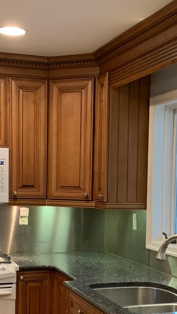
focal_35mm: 64
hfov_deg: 18.8
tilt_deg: -4.5
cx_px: 95
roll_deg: -1.4
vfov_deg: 32.3
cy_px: 230
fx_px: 534
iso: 200
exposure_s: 1/60
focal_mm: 4.25
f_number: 1.8
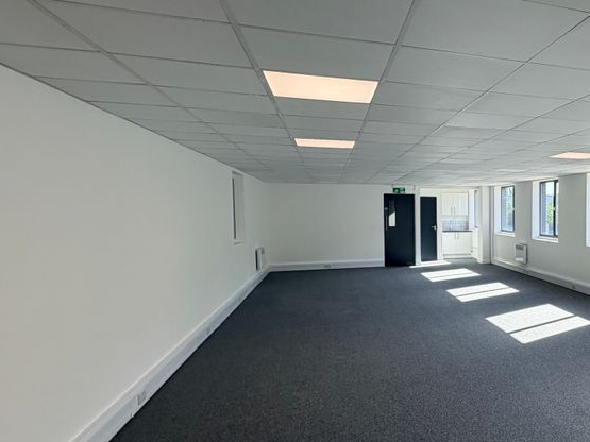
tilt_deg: -5.7
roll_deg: +0.3
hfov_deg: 55.8
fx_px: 477
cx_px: 520
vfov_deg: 49.7
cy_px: 239
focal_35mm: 28
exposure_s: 1/100
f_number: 2.2
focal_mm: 2.22
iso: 25
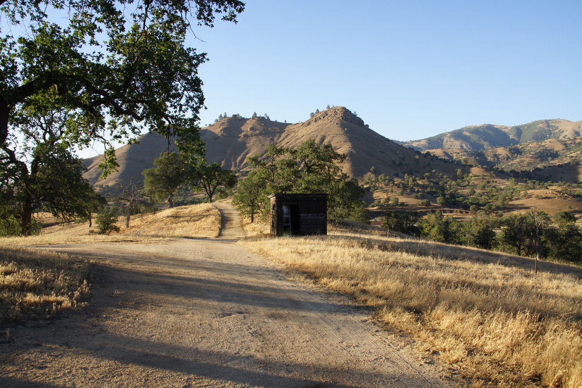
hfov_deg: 67.4
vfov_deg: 47.9
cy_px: 194
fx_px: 436
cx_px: 291
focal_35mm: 27
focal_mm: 18
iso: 200
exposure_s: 1/125
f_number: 10
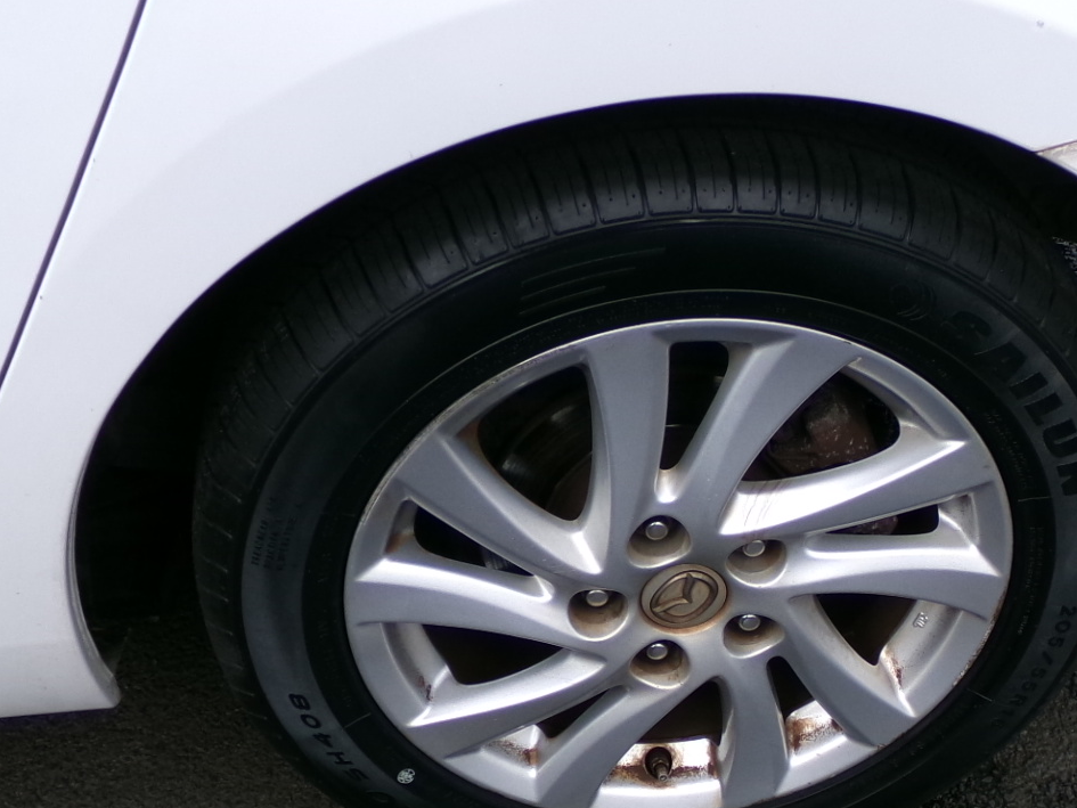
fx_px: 1618
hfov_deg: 36.4
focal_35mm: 52
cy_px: 643
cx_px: 725
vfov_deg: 27.5
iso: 100
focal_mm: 4.3
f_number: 3.7
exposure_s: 1/250
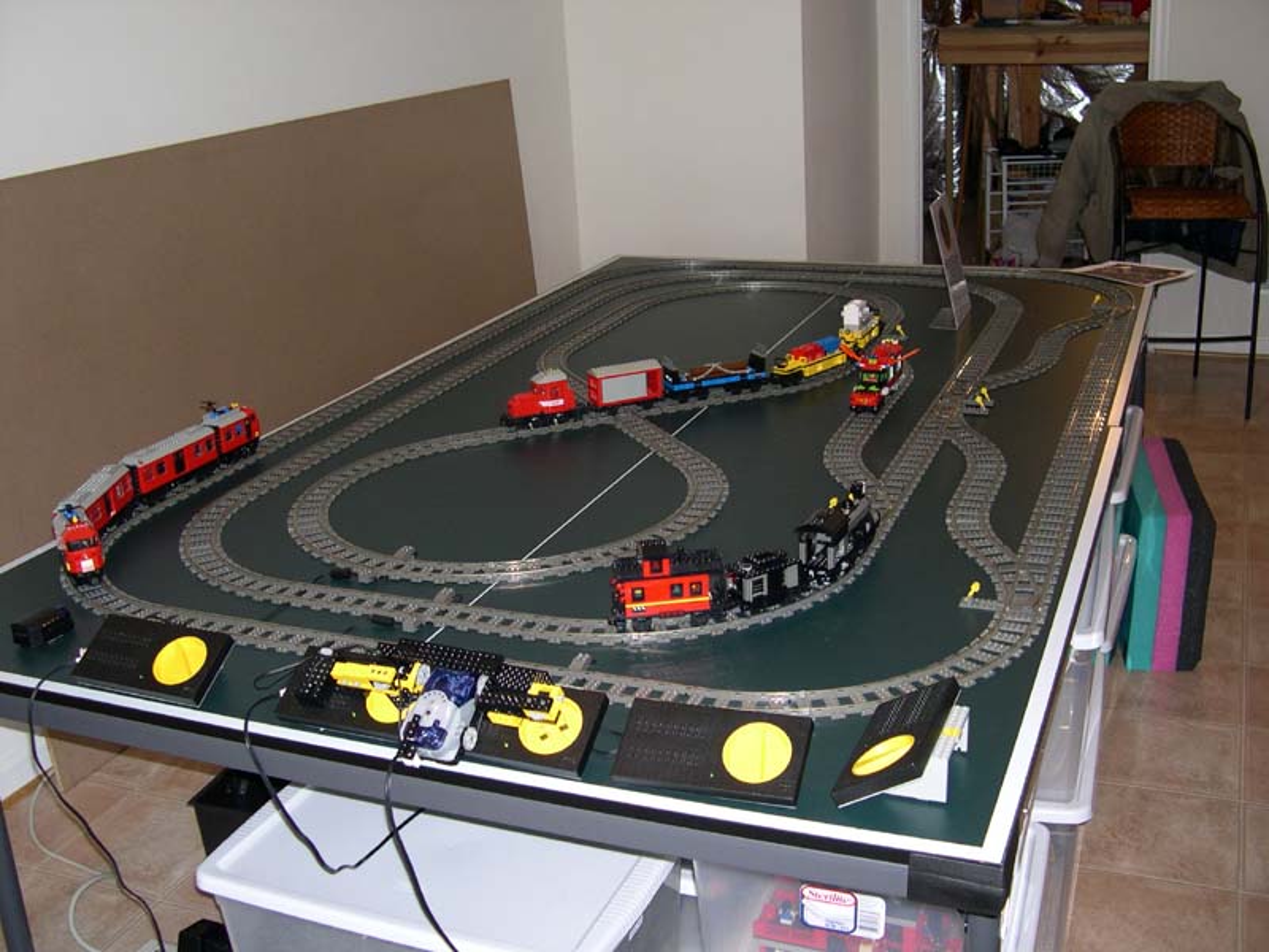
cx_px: 634
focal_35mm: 38
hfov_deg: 49.0
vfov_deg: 37.7
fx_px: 1393
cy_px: 476
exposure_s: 1/60
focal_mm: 8
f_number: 2.8
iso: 160
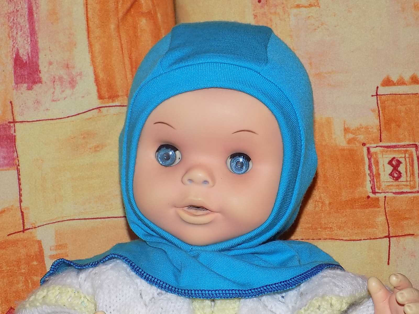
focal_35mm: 78
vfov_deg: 18.9
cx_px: 210
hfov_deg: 25.0
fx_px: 944
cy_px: 157
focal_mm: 13.9
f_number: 4.3
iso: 200
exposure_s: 1/30
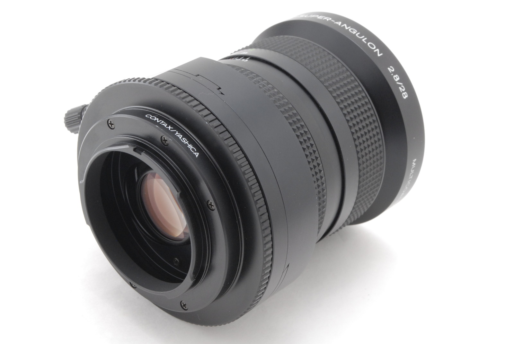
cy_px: 172
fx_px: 1179
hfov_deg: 24.6
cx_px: 257
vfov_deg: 16.6
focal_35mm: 82
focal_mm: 55
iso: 500
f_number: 20
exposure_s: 1/100
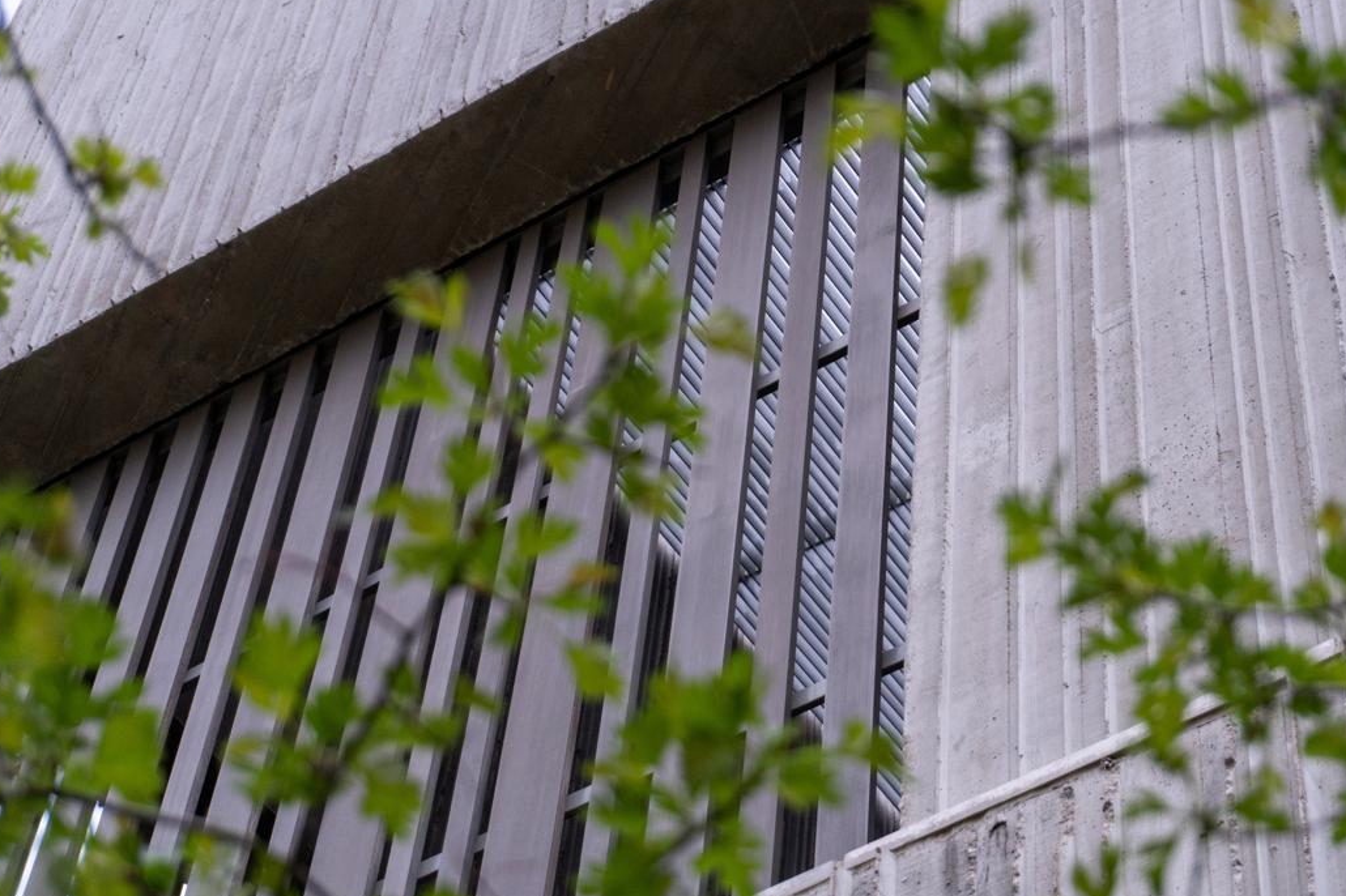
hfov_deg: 24.7
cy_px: 500
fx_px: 3065
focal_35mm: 82
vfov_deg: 16.6
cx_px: 796
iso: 1000
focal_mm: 44
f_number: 5.6
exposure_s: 1/80
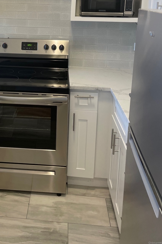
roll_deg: -0.7
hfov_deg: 30.5
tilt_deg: -9.8
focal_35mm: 43
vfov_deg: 43.5
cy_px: 51
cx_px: 36
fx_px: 290
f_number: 1.6
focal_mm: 4.2
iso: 100
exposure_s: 1/120
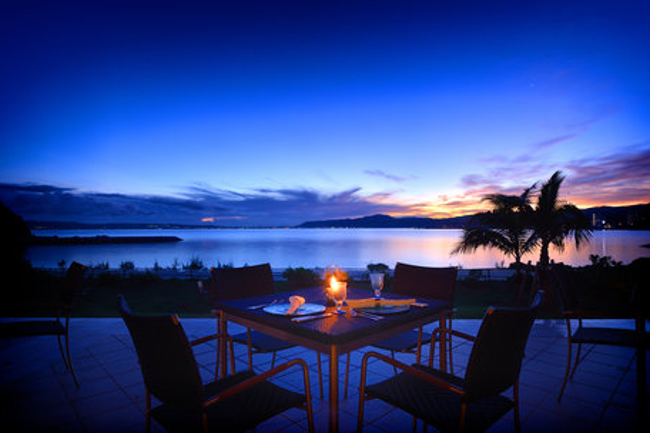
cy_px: 225
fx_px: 361
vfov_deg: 61.9
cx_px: 322
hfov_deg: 84.0
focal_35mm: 20
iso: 100
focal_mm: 19
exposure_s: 5
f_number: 16
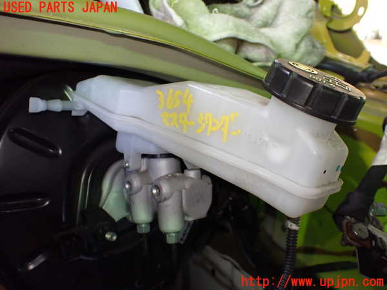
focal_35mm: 30
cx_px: 194
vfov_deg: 46.8
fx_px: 335
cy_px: 145
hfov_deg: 60.0
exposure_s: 1/125
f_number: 2.3
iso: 640
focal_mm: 5.4
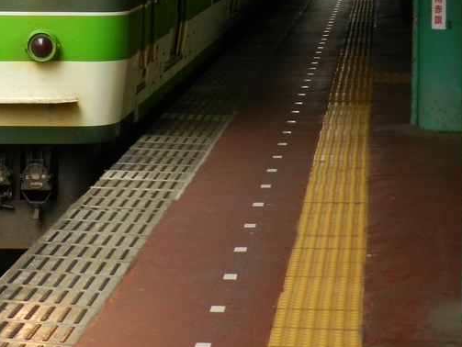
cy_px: -23
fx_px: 1910
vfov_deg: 10.3
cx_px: 6
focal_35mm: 143
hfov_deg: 13.6
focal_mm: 10.7
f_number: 4.6
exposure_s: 1/50
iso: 160
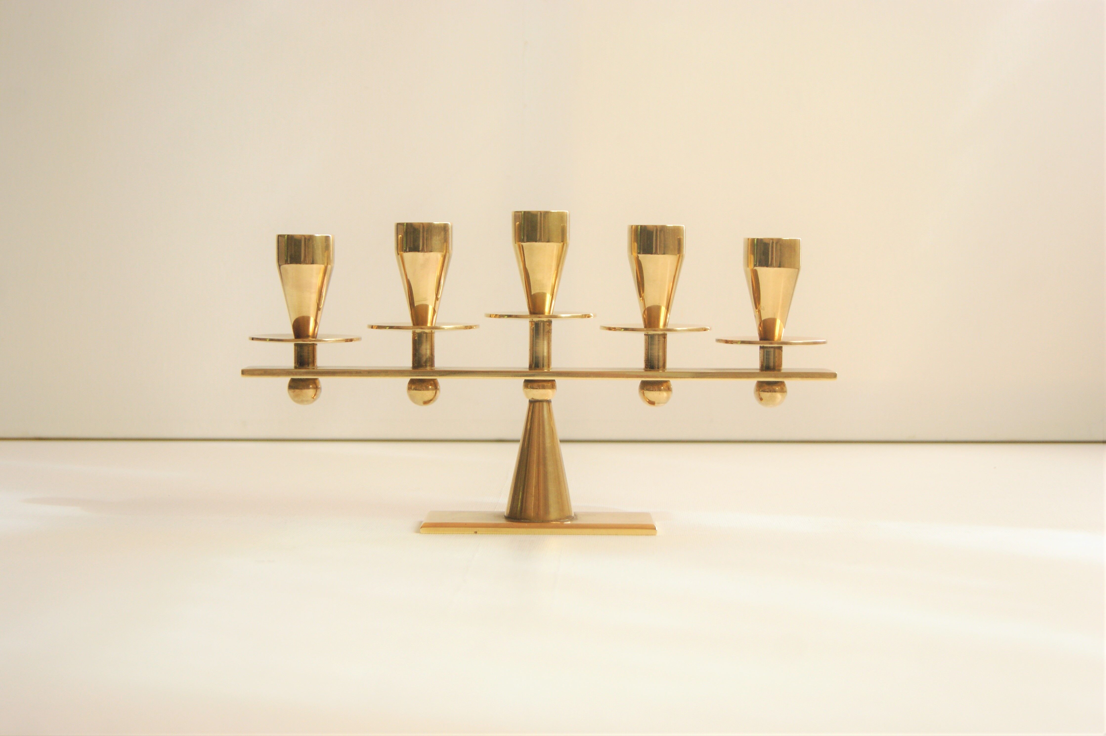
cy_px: 368
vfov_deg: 22.6
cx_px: 553
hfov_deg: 33.4
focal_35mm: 60
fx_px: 1842
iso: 100
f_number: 5.6
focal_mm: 40
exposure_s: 1/80
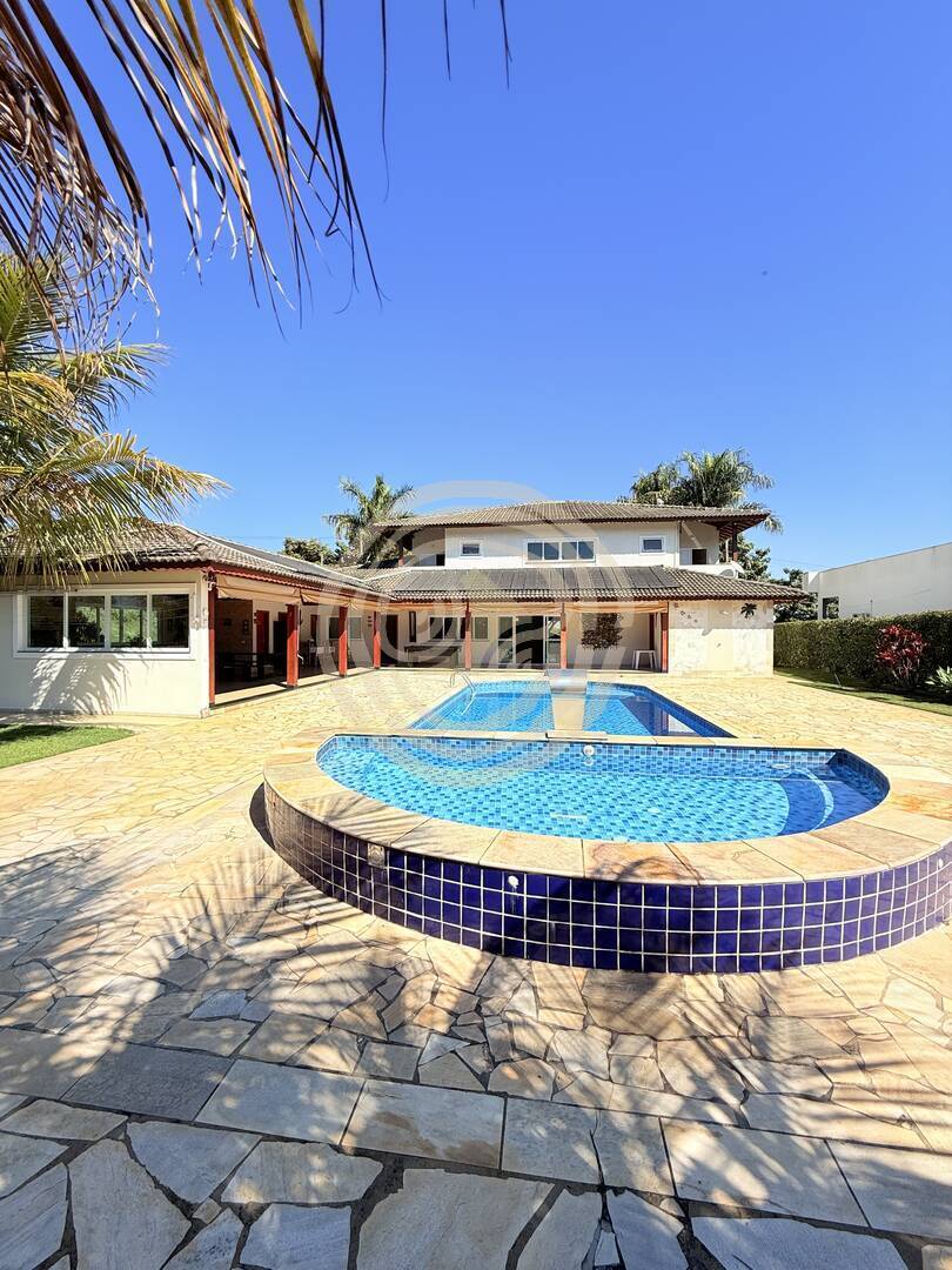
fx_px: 513
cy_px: 635
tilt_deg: +0.3
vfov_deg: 102.1
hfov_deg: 85.7
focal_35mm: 14
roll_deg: -0.2
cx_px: 476
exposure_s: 1/2237
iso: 50
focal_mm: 2.22
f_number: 2.2
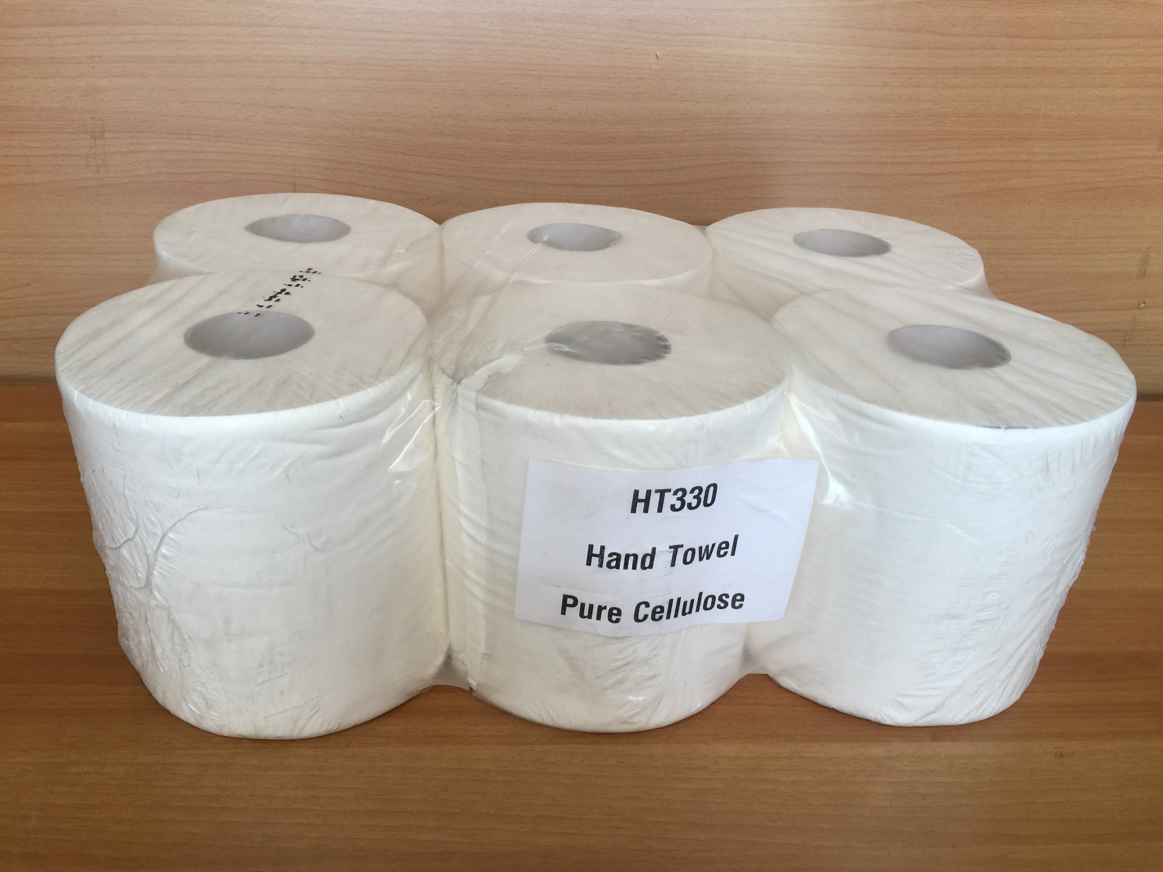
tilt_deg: -29.3
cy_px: 436
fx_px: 974
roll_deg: -3.1
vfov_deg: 48.2
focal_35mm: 29
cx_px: 582
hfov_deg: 61.7
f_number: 2.2
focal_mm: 4.15
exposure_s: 1/33
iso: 40
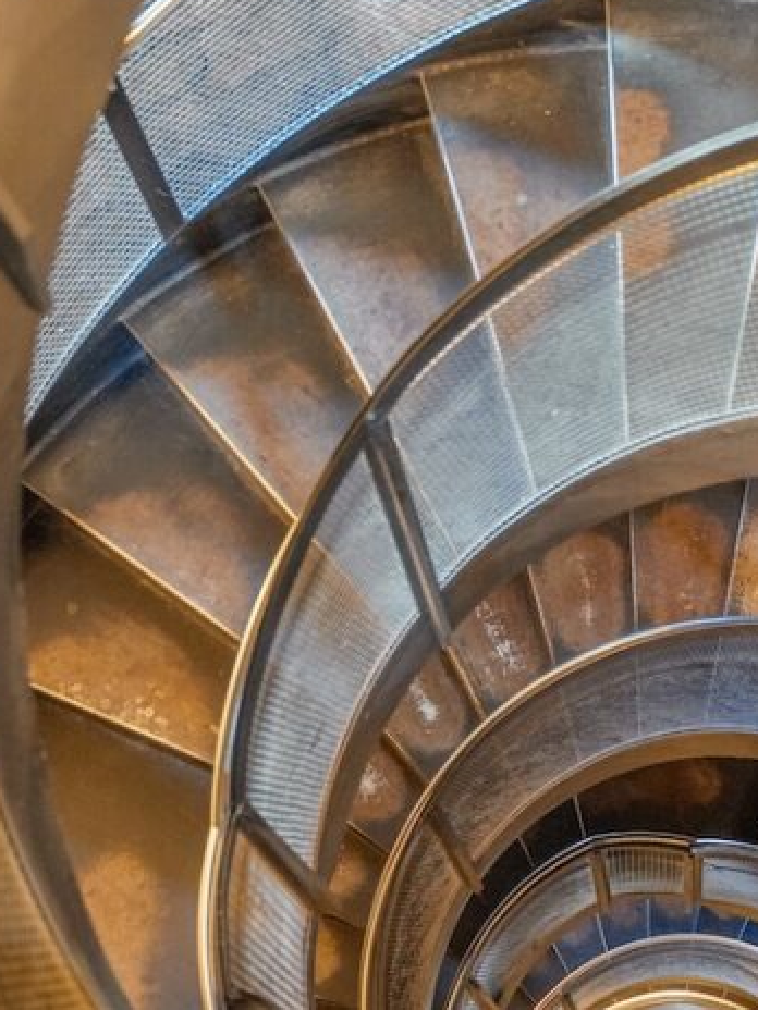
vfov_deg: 21.1
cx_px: 636
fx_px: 2713
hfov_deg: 15.8
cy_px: 409
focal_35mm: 93
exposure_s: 1/40
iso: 2500
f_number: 2.8
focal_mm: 40.4
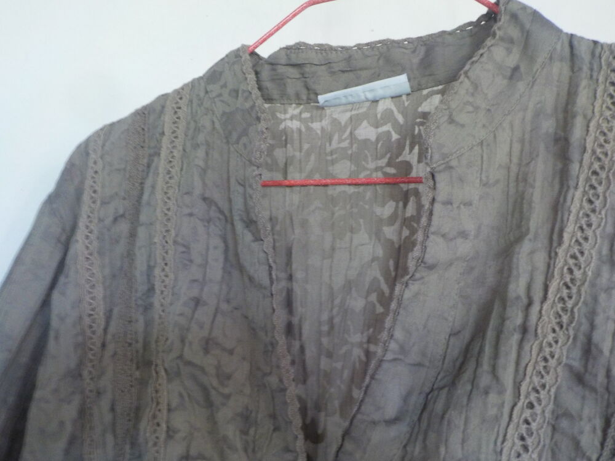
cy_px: 230
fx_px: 533
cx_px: 308
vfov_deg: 46.8
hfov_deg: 60.0
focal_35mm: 30
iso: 400
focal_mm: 4.1
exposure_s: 1/13
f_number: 3.3
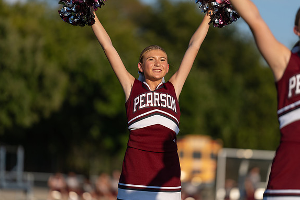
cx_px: 163
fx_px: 2025
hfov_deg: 8.5
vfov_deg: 5.7
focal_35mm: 243
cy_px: 107
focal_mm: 200
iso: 100
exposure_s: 1/2000
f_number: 2.8
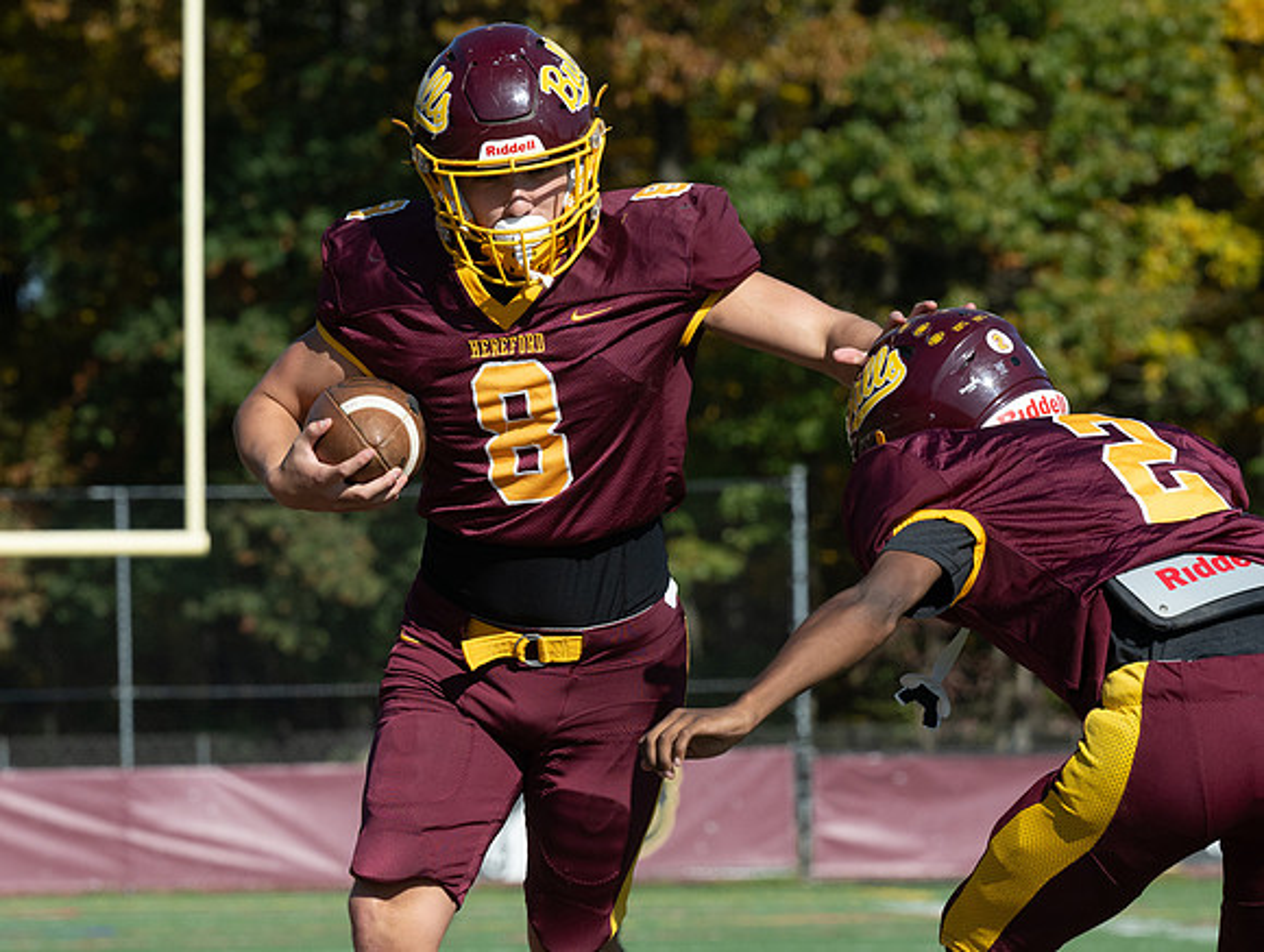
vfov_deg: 7.1
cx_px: 513
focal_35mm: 210
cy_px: 575
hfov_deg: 9.4
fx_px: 7676
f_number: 5.6
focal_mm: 130
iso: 400
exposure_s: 1/2000
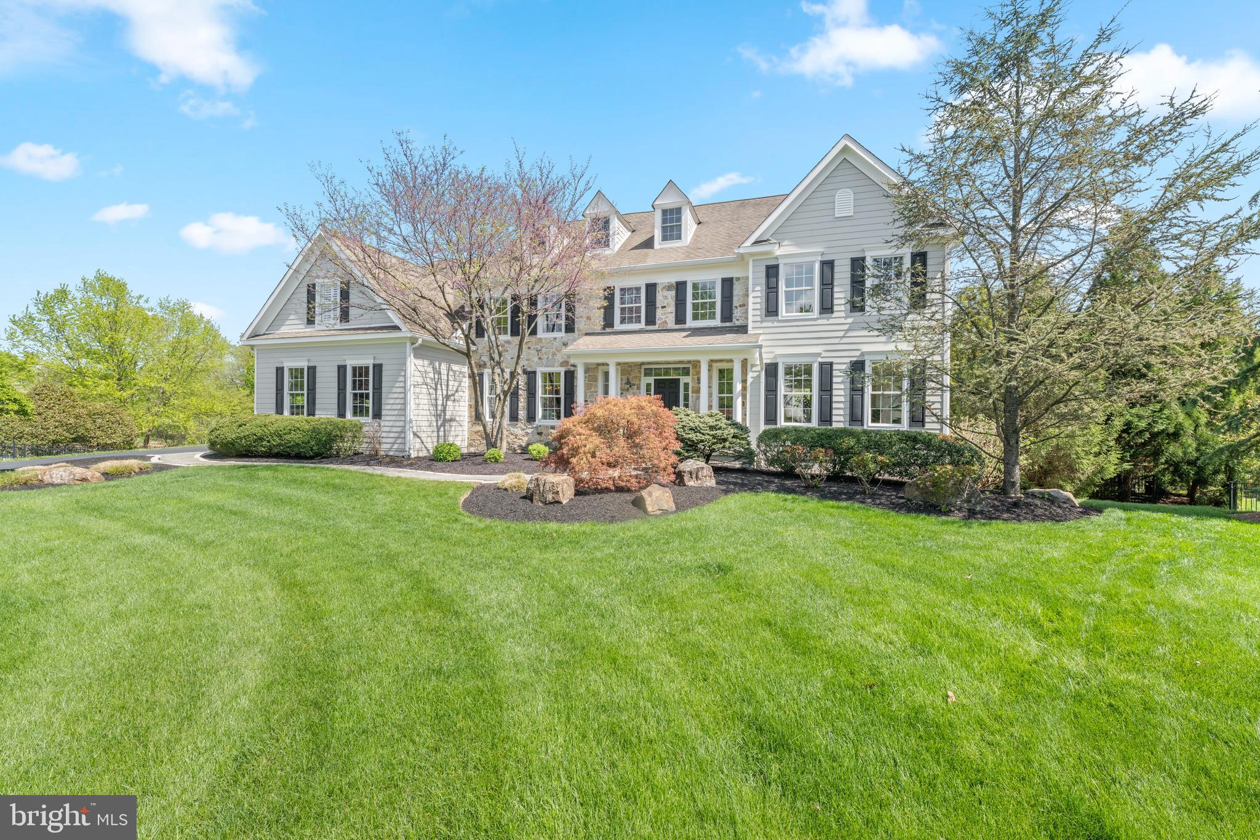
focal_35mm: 14
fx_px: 490
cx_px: 630
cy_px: 420
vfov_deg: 81.2
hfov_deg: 104.3
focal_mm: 14
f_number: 9
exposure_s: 1/160
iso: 400
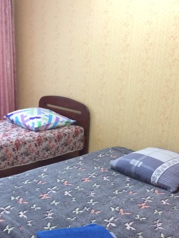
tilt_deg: -21.0
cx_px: 56
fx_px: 310
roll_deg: +0.0
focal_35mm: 45
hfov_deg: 31.8
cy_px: 151
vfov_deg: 41.7
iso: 400
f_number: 2.2
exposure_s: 1/17
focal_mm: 4.15
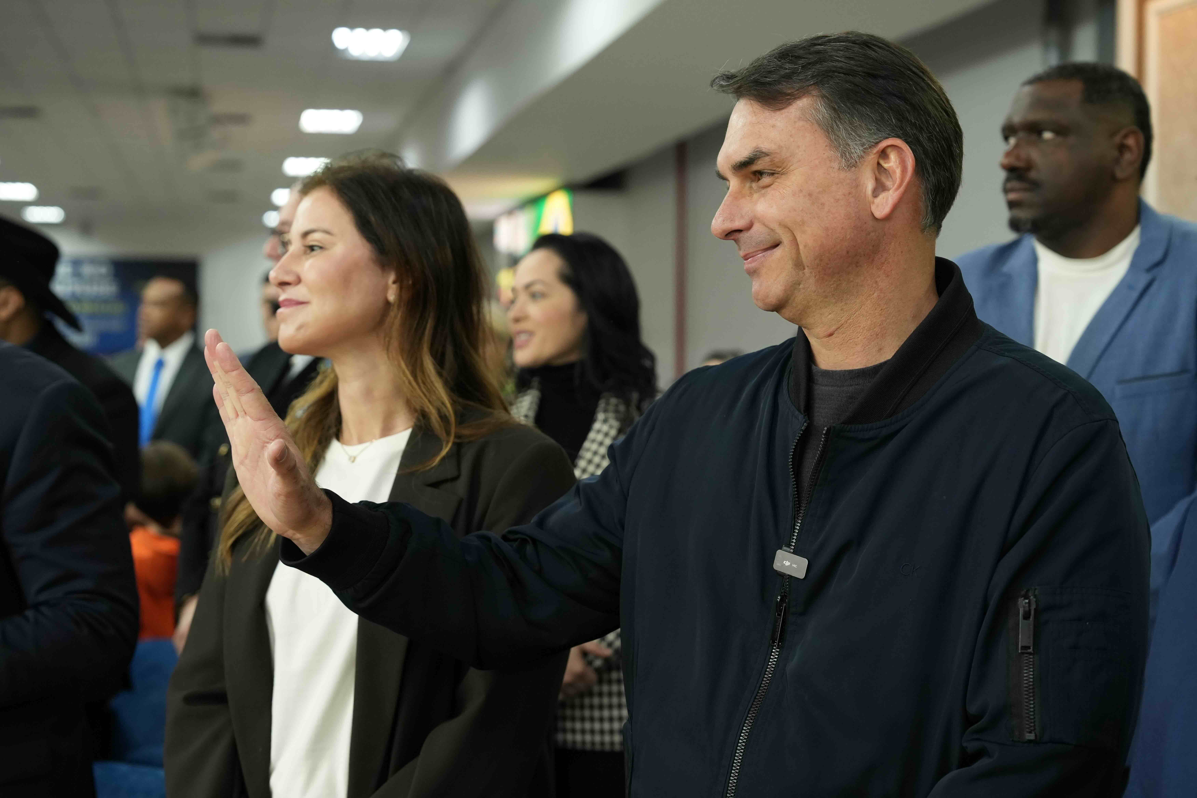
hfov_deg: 34.5
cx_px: 598
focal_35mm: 58
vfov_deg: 23.4
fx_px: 1928
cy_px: 399
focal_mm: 58
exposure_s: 1/200
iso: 3200
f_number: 4
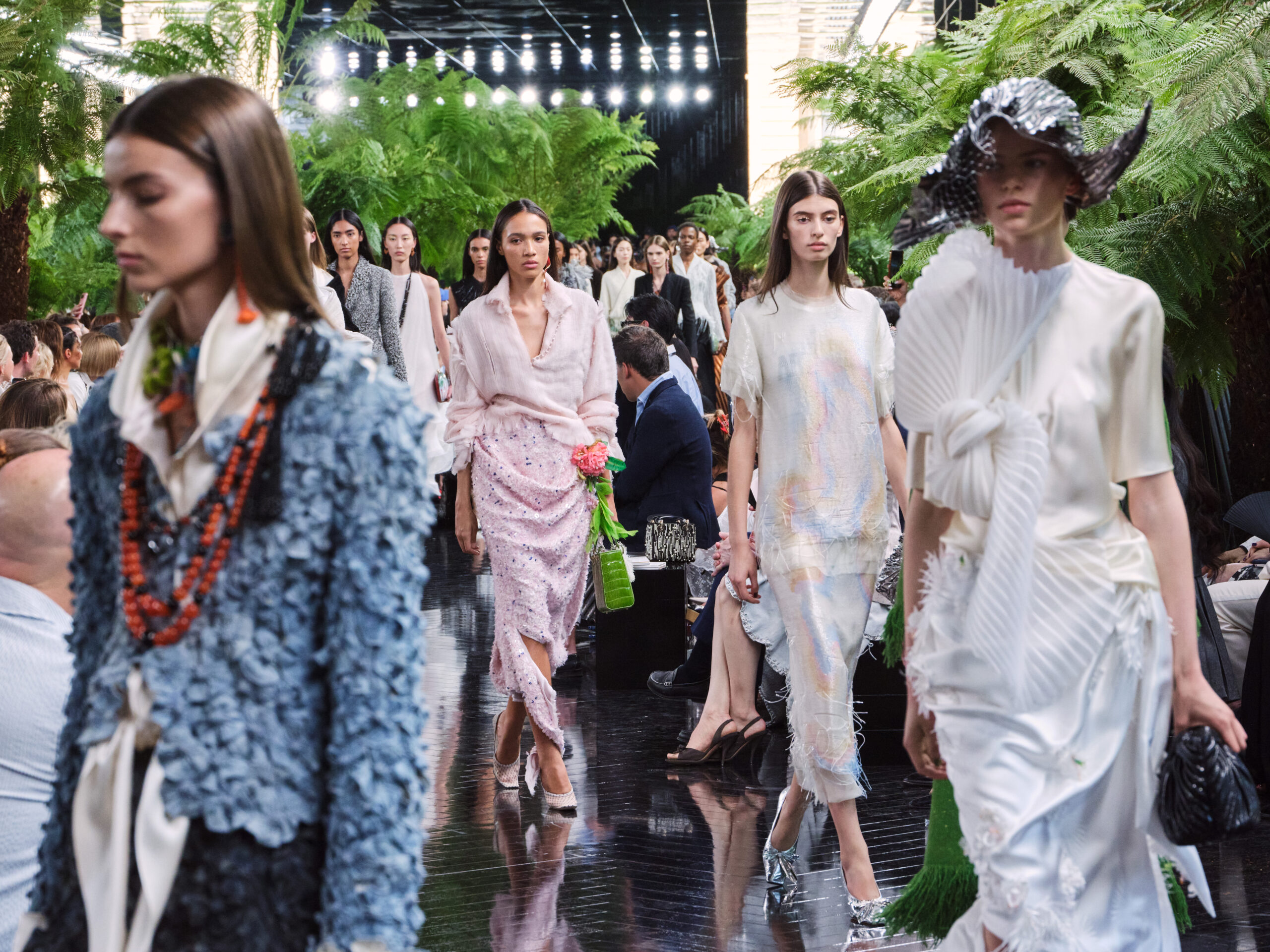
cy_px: 476
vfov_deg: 18.7
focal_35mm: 79
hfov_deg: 24.7
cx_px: 635
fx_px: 2898
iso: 3200
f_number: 9
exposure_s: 1/640
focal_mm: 100
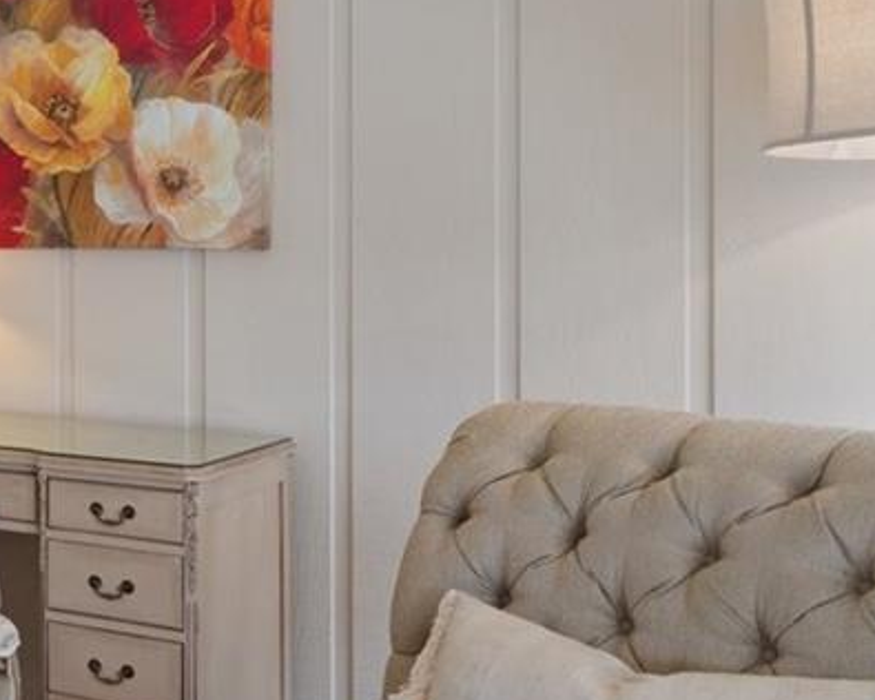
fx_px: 1476
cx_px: -377
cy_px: 246
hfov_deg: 26.0
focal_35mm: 57
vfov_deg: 26.6
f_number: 8
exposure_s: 1/2
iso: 125
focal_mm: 10
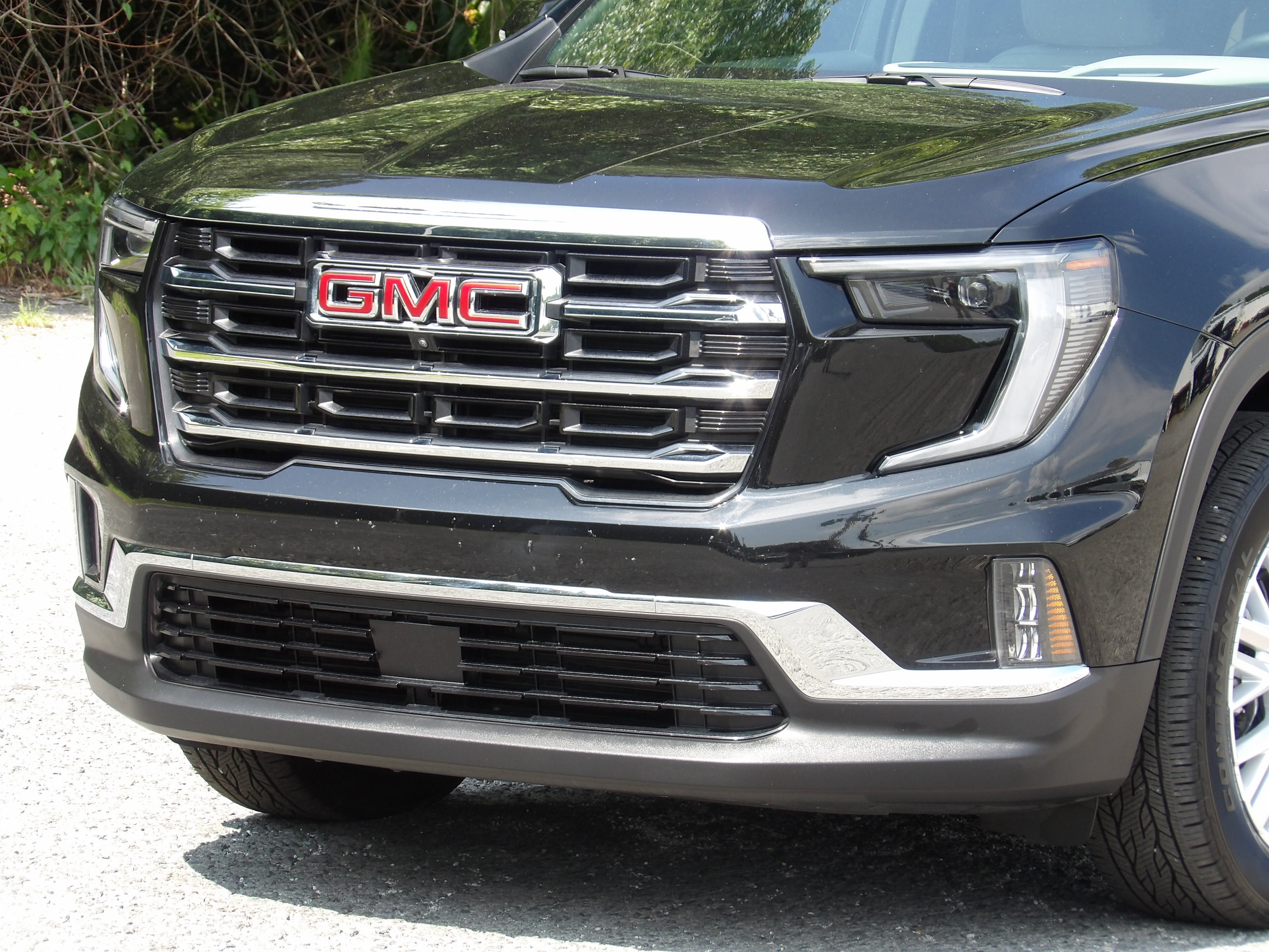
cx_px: 634
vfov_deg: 8.8
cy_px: 476
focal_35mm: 169
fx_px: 6195
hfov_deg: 11.7
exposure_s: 1/131
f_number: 4.4
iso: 100
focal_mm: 30.2
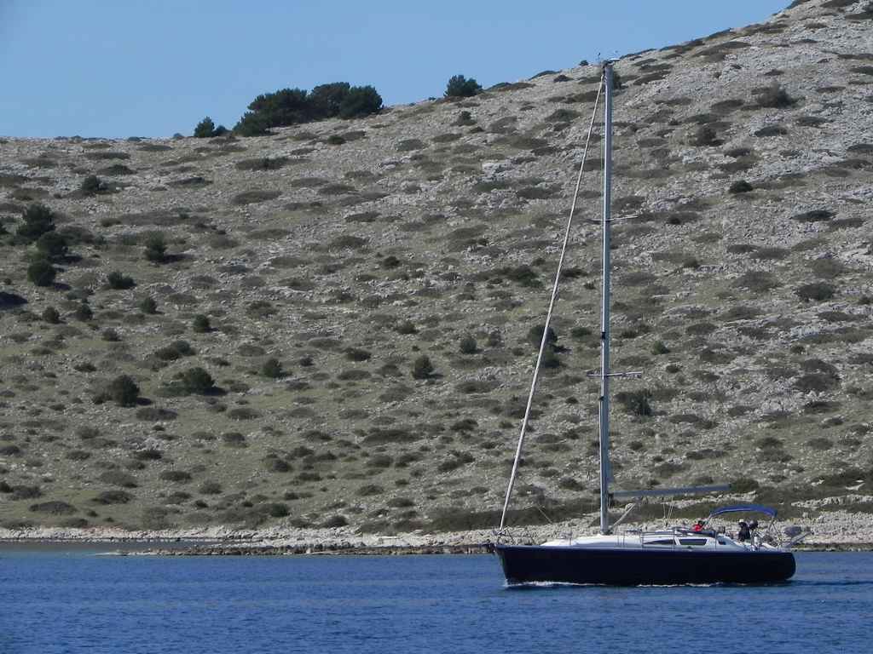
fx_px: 5347
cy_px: 327
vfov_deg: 7.0
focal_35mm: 212
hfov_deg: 9.3
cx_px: 436
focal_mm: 37.7
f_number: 8
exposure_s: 1/600
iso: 160
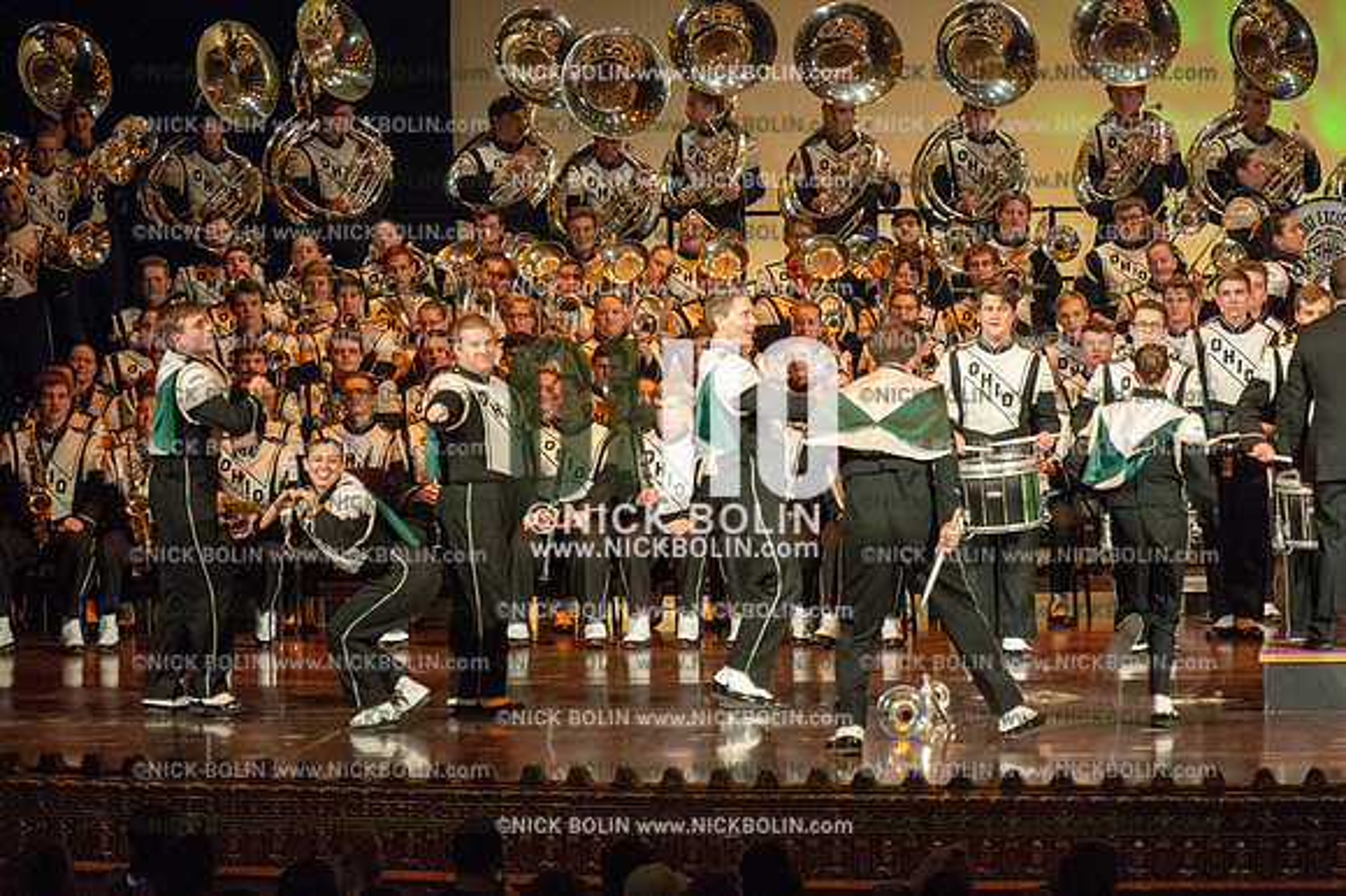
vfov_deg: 7.2
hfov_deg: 10.8
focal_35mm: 190
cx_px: 673
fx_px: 7100
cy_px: 448
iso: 8000
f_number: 5.6
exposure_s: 1/320
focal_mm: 190
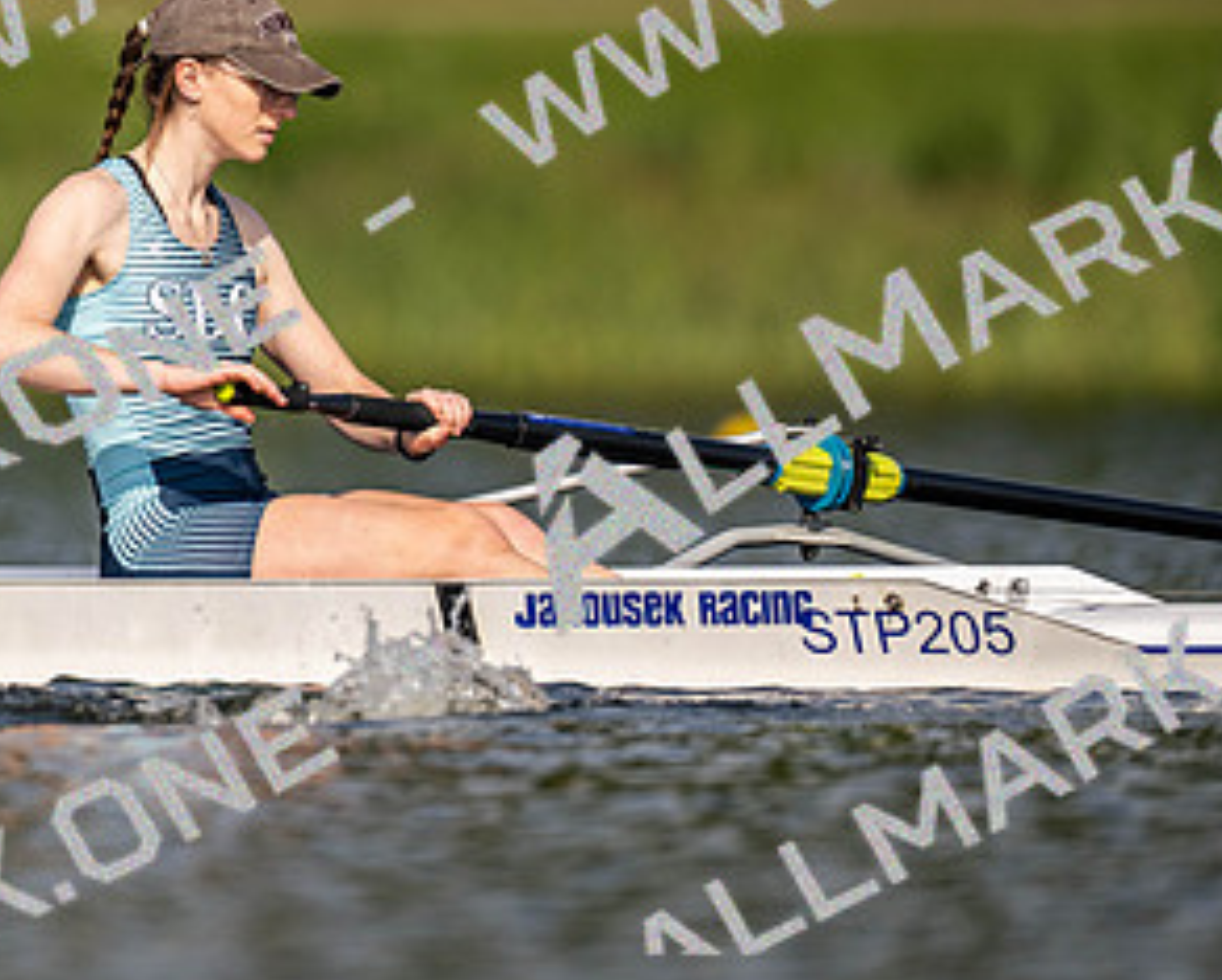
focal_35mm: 1117
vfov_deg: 1.4
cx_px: 176
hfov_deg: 1.7
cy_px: 237
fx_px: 40425
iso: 200
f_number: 4
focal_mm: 600
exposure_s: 1/2500
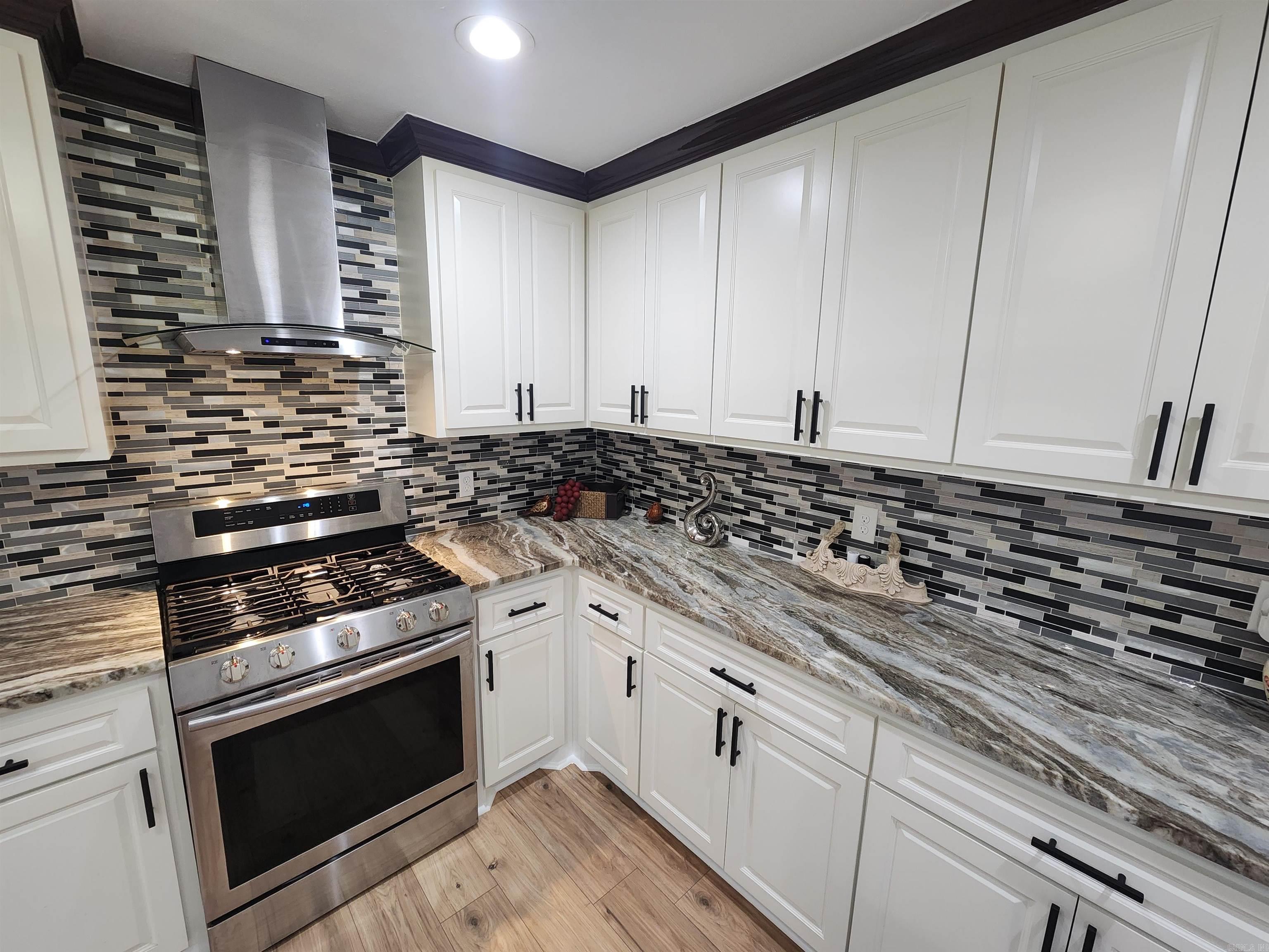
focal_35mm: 13
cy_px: 476
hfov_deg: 106.2
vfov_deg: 89.9
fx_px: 477
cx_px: 634
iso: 250
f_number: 2.2
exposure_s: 1/60
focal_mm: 2.2
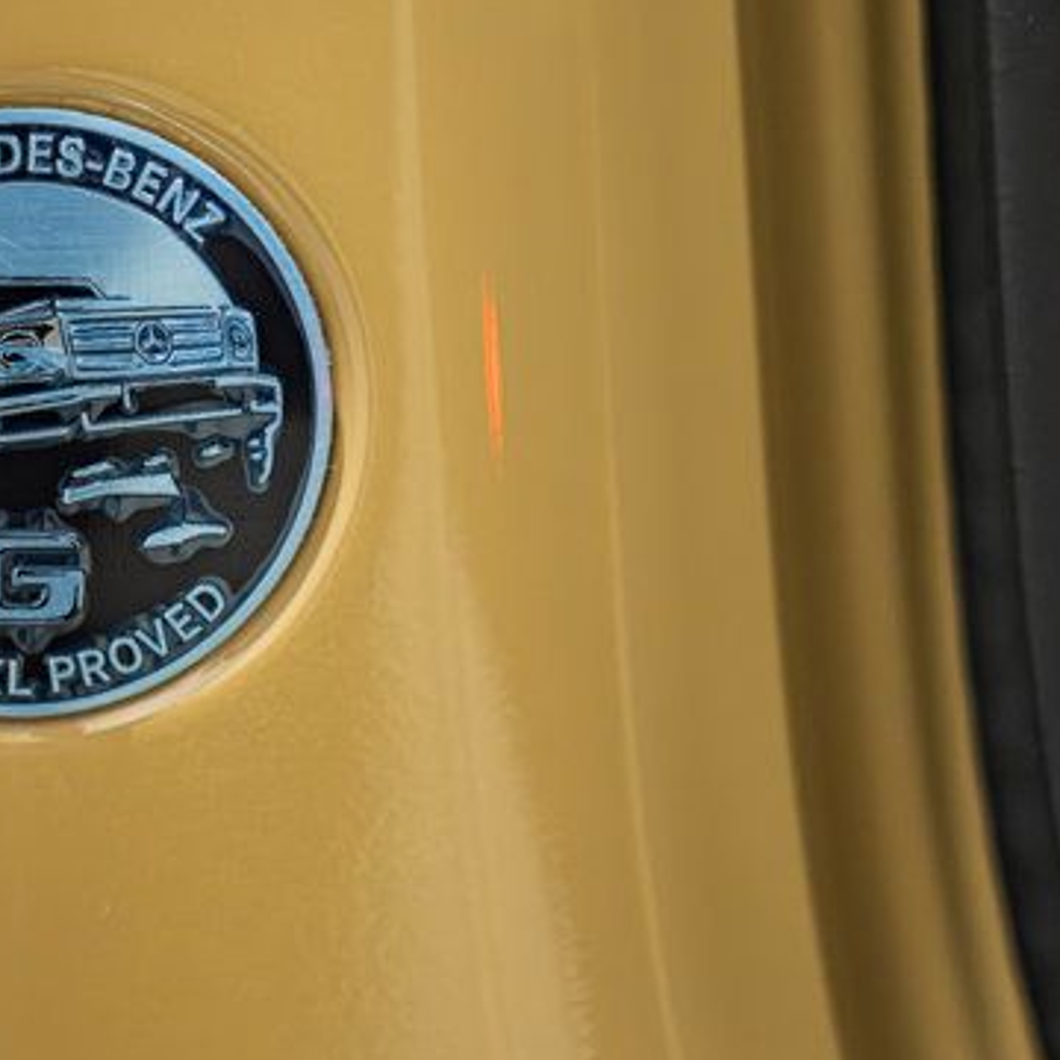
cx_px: 12
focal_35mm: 227
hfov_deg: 7.7
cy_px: 381
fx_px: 7864
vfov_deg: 7.7
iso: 1600
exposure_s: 1/60
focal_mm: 94
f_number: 4
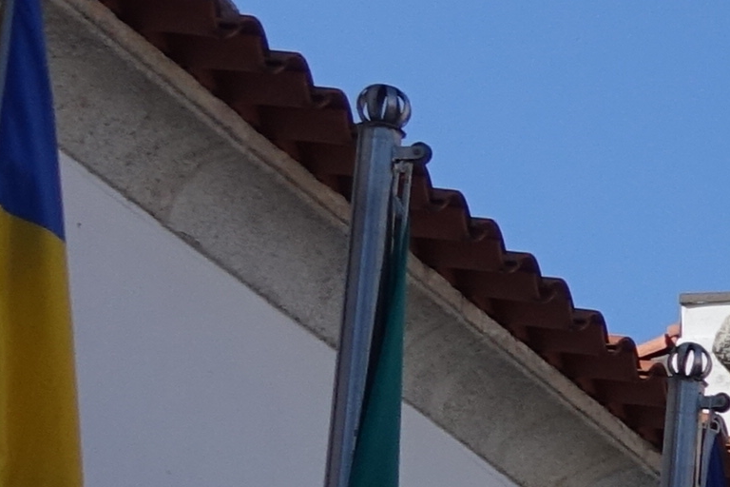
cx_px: 2453
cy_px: 1020
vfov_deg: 6.0
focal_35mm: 221
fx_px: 4481
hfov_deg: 7.7
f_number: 4.5
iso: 125
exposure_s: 1/800
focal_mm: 11.45
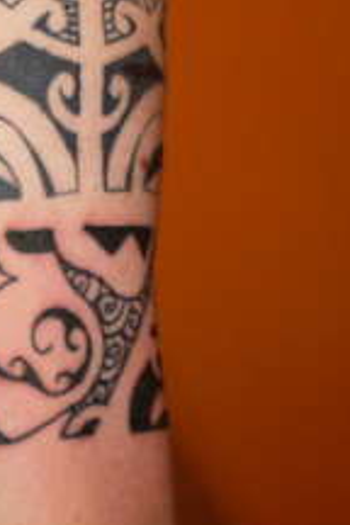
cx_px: -2
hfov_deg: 12.3
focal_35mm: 110
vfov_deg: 18.2
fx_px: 1604
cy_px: 19
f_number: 2.8
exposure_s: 1/45
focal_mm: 6.3
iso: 100
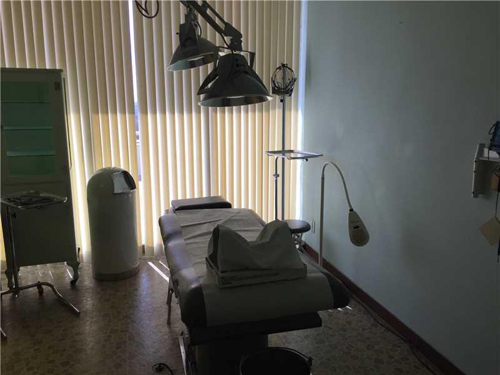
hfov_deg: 61.7
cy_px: 188
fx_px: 419
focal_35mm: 29
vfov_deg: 48.2
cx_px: 250
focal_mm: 4.15
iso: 40
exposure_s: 1/120
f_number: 2.2
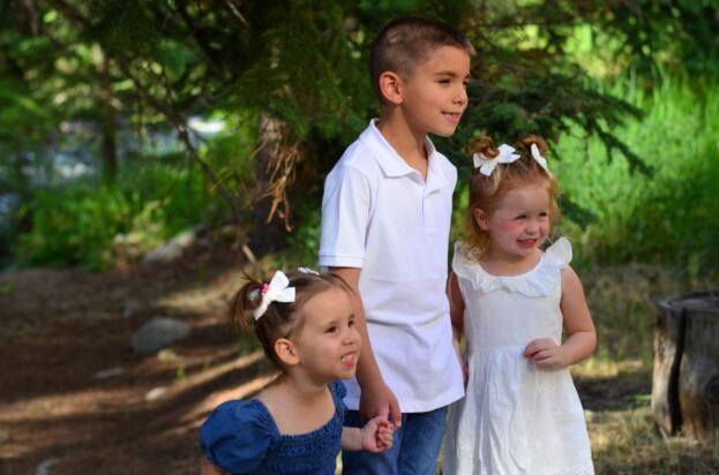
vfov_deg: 17.6
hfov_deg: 26.4
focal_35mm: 77
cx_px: 360
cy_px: 239
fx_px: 1534
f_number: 2.8
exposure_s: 1/200
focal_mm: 50
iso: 100
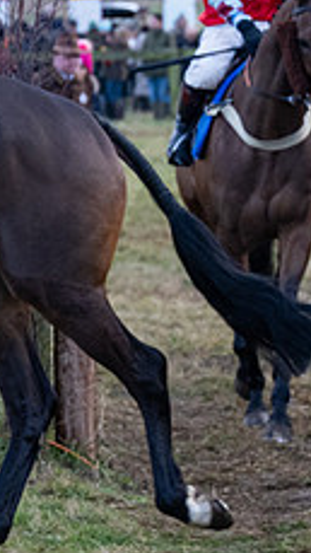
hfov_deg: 3.7
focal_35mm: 325
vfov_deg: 6.6
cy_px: 244
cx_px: -130
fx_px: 4759
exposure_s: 1/400
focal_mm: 70
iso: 800
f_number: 4
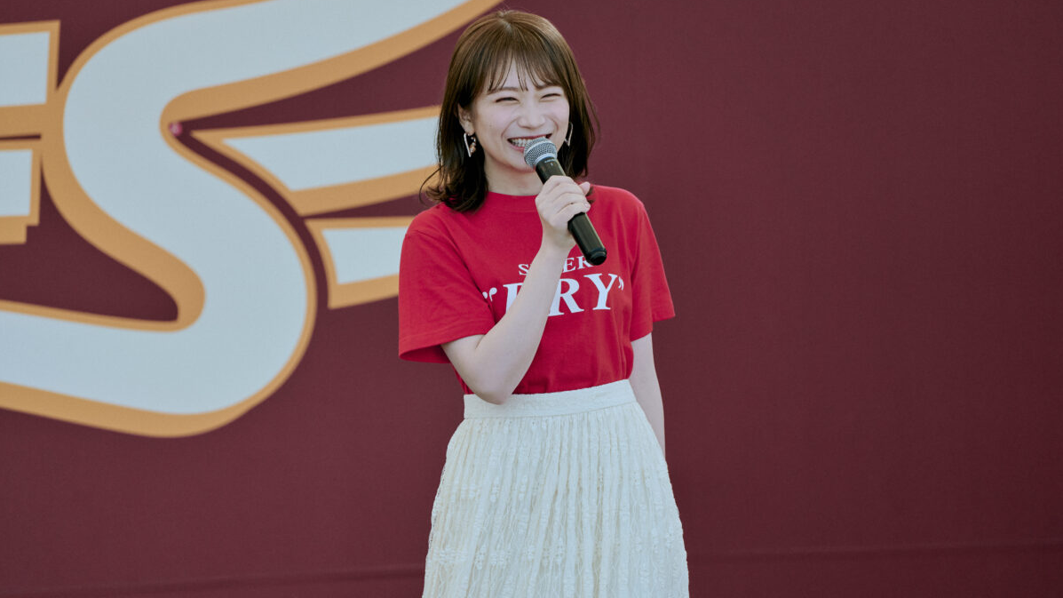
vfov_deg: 2.9
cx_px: 532
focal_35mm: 420
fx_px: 11837
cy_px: 271
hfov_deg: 5.1
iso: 400
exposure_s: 1/400
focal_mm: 400
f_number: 8
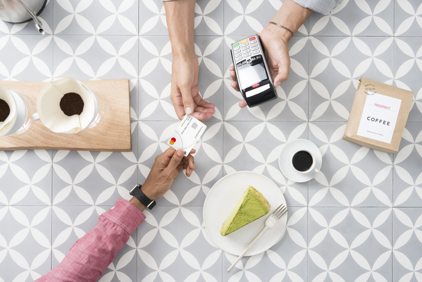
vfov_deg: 27.0
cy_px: 141
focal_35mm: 50
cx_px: 211
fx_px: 586
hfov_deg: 39.6
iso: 200
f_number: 16
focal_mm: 50
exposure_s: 1/125
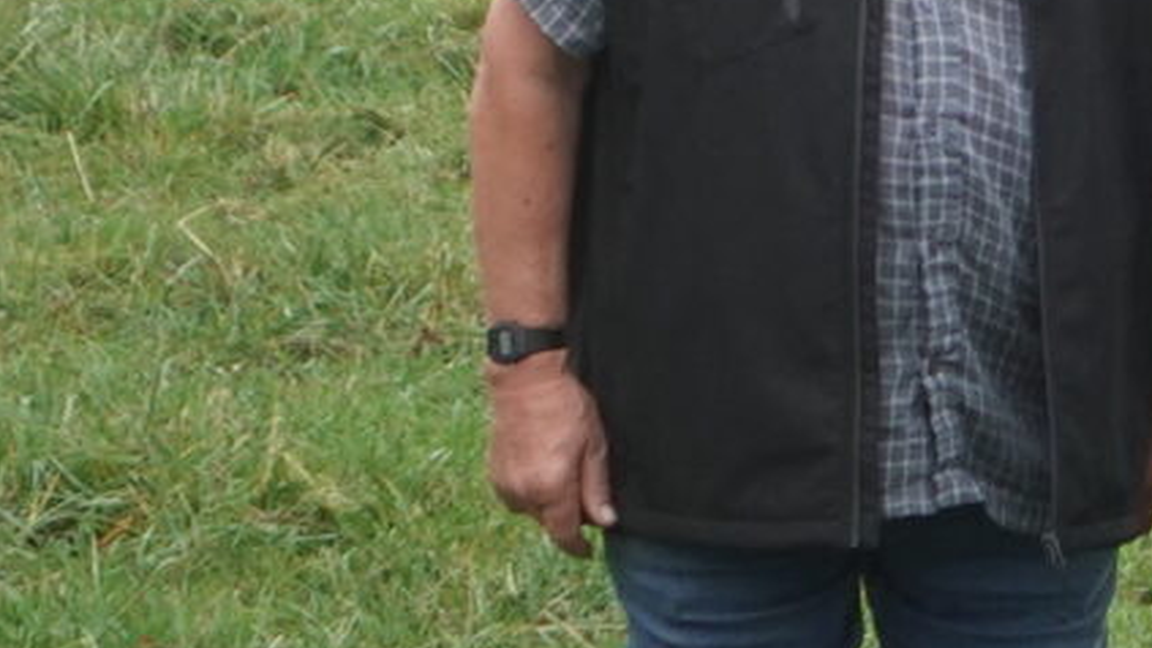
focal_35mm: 444
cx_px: 2718
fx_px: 13563
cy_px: -353
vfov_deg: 2.7
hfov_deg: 4.7
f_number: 2.8
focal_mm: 25.7
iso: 125
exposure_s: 1/160
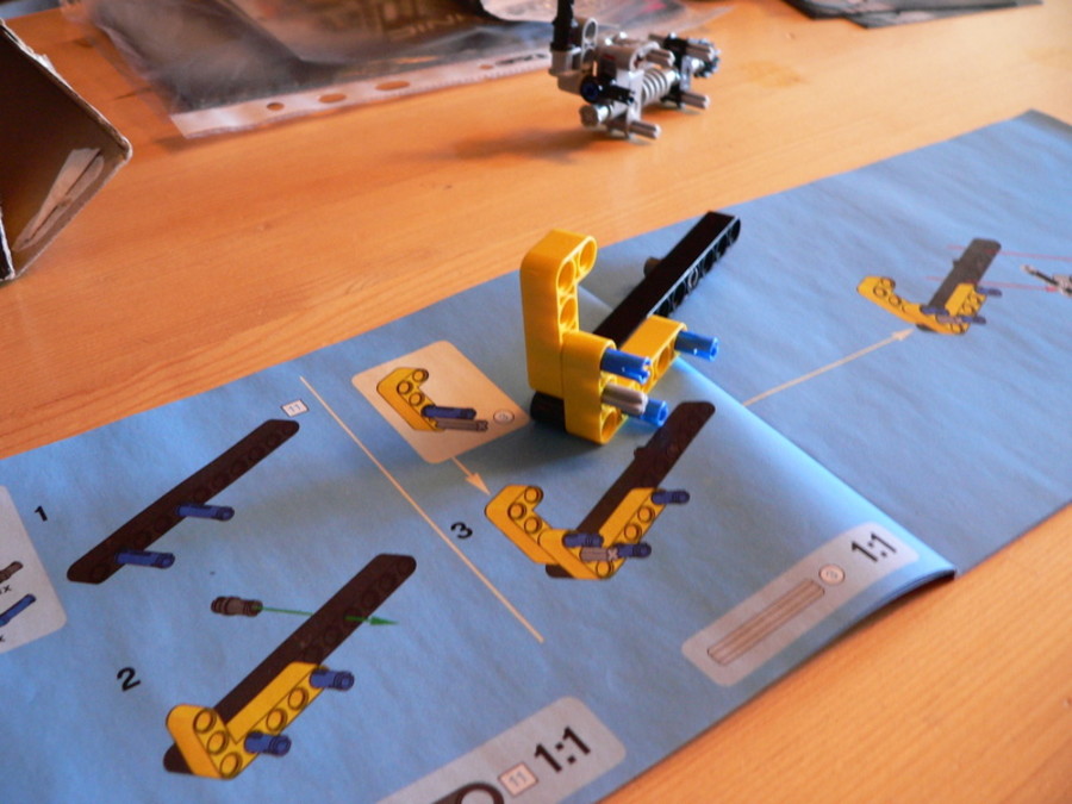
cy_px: 402
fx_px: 1115
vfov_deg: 39.7
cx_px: 536
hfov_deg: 51.4
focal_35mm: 36
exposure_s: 1/8
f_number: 2.8
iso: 200
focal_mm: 6
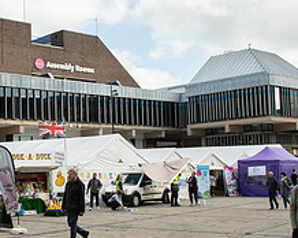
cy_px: 133
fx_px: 529
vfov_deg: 25.3
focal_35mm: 60
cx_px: 71
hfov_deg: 30.9
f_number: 5.6
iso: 64
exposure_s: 1/200
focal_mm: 24
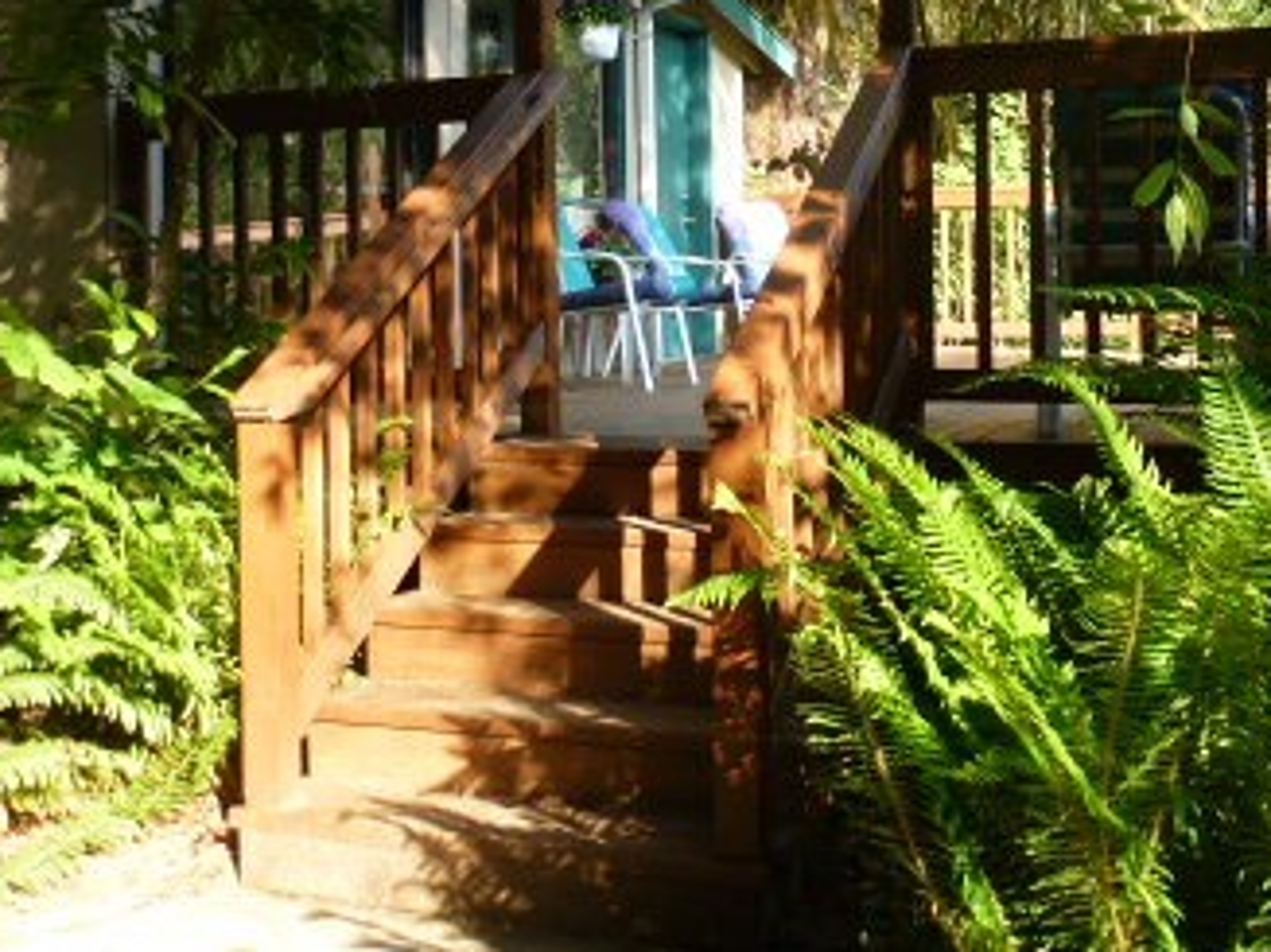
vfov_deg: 30.5
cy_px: 284
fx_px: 1725
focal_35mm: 47
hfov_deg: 40.4
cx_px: 630
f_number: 3.3
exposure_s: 1/100
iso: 100
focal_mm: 4.3
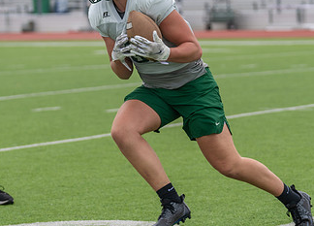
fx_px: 2172
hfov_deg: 8.3
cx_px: 154
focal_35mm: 243
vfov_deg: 5.9
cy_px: 56
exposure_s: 1/1250
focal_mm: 117
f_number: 3.5
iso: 160
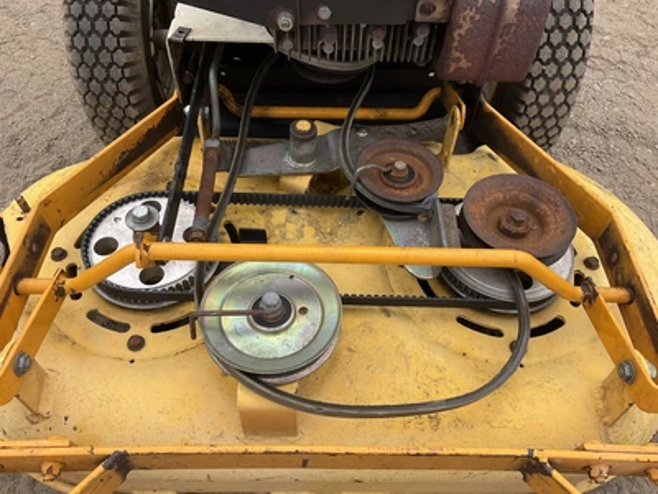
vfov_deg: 48.2
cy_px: 247
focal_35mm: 29
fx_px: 551
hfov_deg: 61.7
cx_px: 329
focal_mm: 3
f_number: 1.8
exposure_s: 1/1250
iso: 25
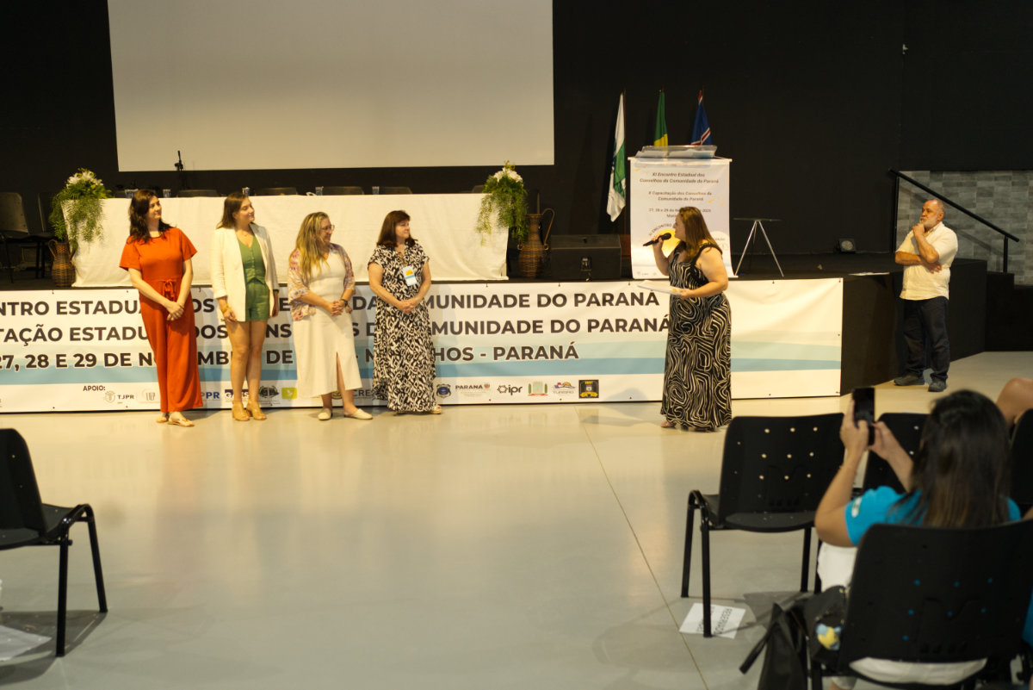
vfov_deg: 37.9
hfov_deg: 54.4
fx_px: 1005
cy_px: 345
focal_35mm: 35
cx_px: 516
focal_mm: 35
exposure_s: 1/100
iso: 2000
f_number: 2.8
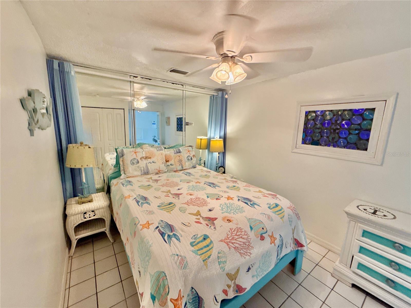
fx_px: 166
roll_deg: -2.2
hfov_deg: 102.1
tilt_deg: -9.9
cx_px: 206
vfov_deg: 85.7
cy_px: 154
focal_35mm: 14
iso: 320
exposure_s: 1/120
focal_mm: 2.22
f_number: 2.2
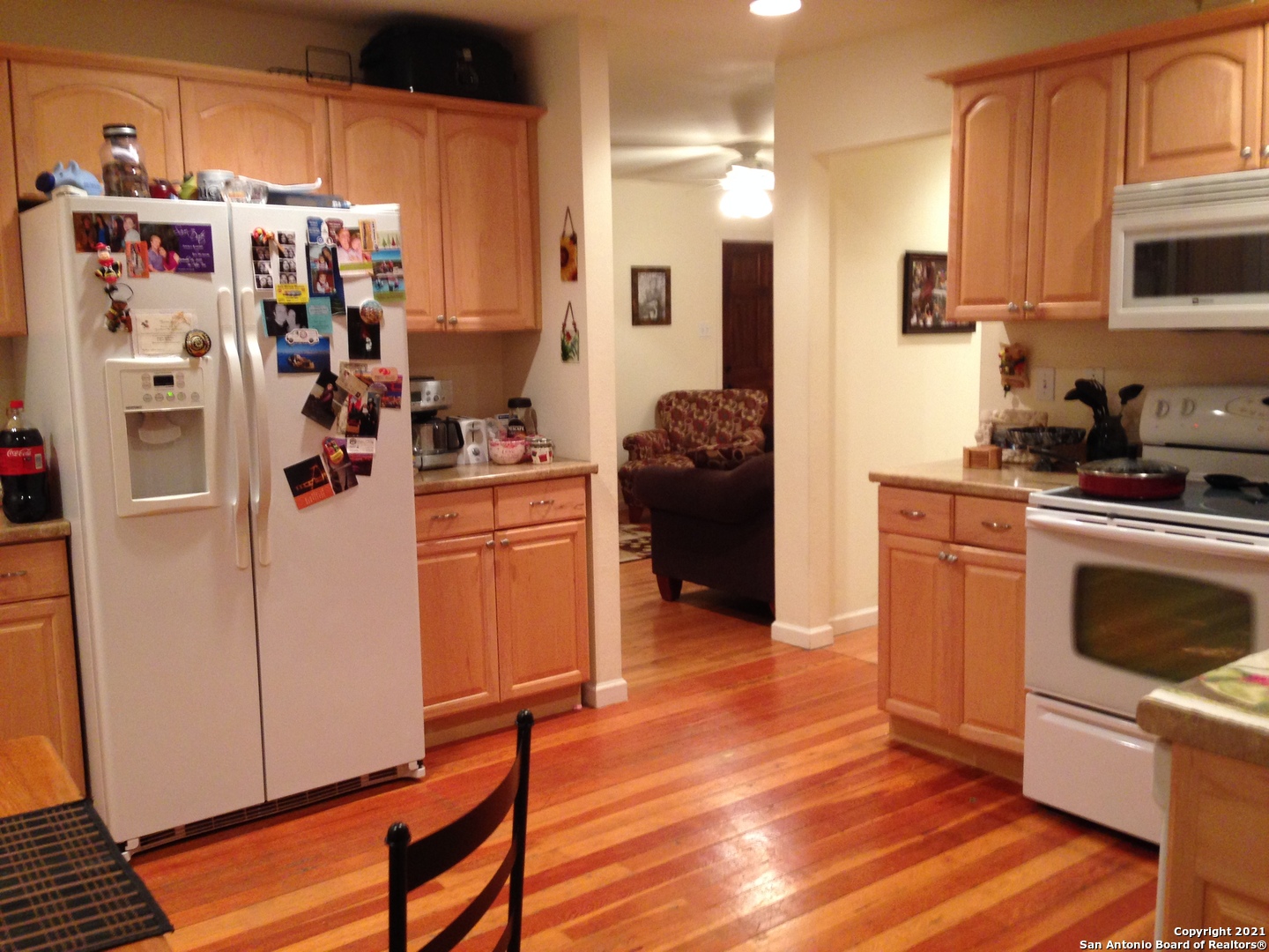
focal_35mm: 33
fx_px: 1210
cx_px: 634
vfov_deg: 42.9
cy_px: 476
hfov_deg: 55.4
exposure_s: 1/20
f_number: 2.4
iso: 160
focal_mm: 4.12
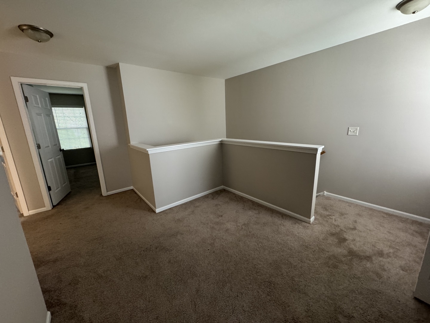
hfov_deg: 102.1
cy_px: 162
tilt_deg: -12.3
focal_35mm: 14
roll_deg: +3.1
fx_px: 174
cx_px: 215
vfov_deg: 85.7
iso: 500
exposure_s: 1/60
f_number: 2.2
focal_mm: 2.22
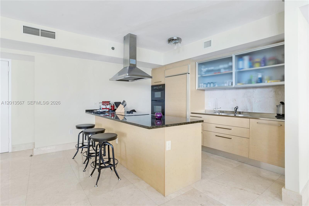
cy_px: 103
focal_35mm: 18
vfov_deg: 67.4
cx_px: 154
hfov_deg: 90.0
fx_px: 155
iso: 200
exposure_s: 2
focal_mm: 18
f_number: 11
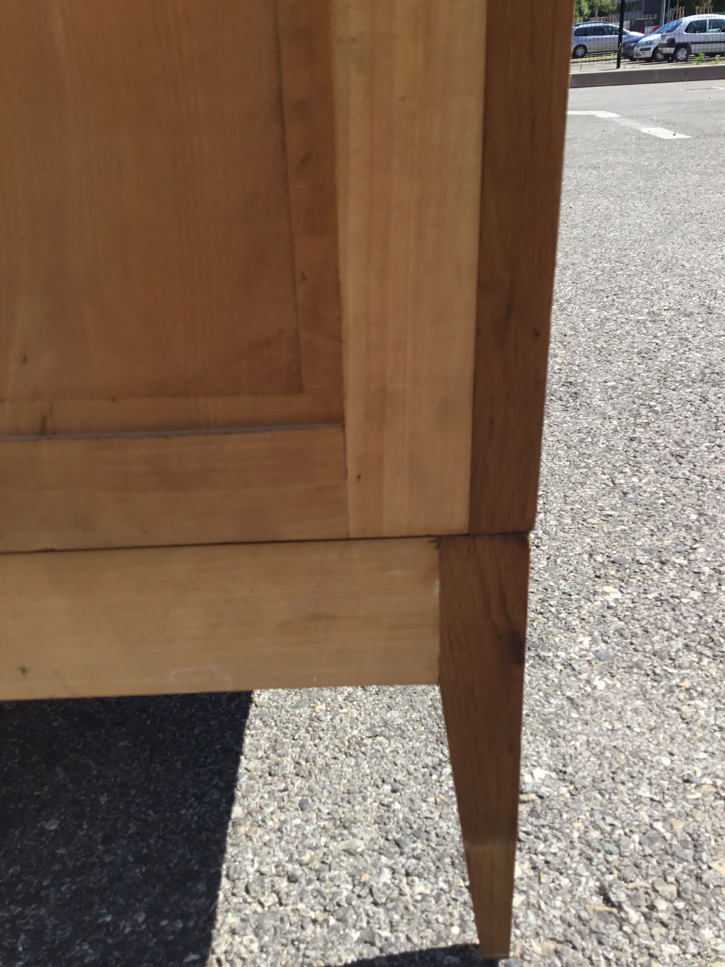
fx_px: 866
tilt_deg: -25.7
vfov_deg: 58.4
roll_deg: +3.3
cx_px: 362
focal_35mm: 31
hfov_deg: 45.4
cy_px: 484
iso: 25
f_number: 2.4
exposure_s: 1/754
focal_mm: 3.3
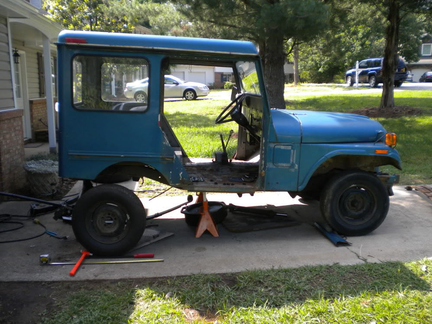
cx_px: 215
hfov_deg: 51.4
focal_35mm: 36
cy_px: 165
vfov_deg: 39.7
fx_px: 449
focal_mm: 6.3
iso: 153
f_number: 3.1
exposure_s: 1/475
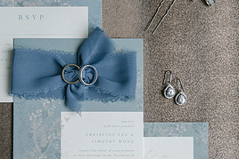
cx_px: 87
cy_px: 115
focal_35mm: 80
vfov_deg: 17.0
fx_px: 531
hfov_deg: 25.3
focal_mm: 37
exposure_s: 1/125
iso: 320
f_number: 5.6
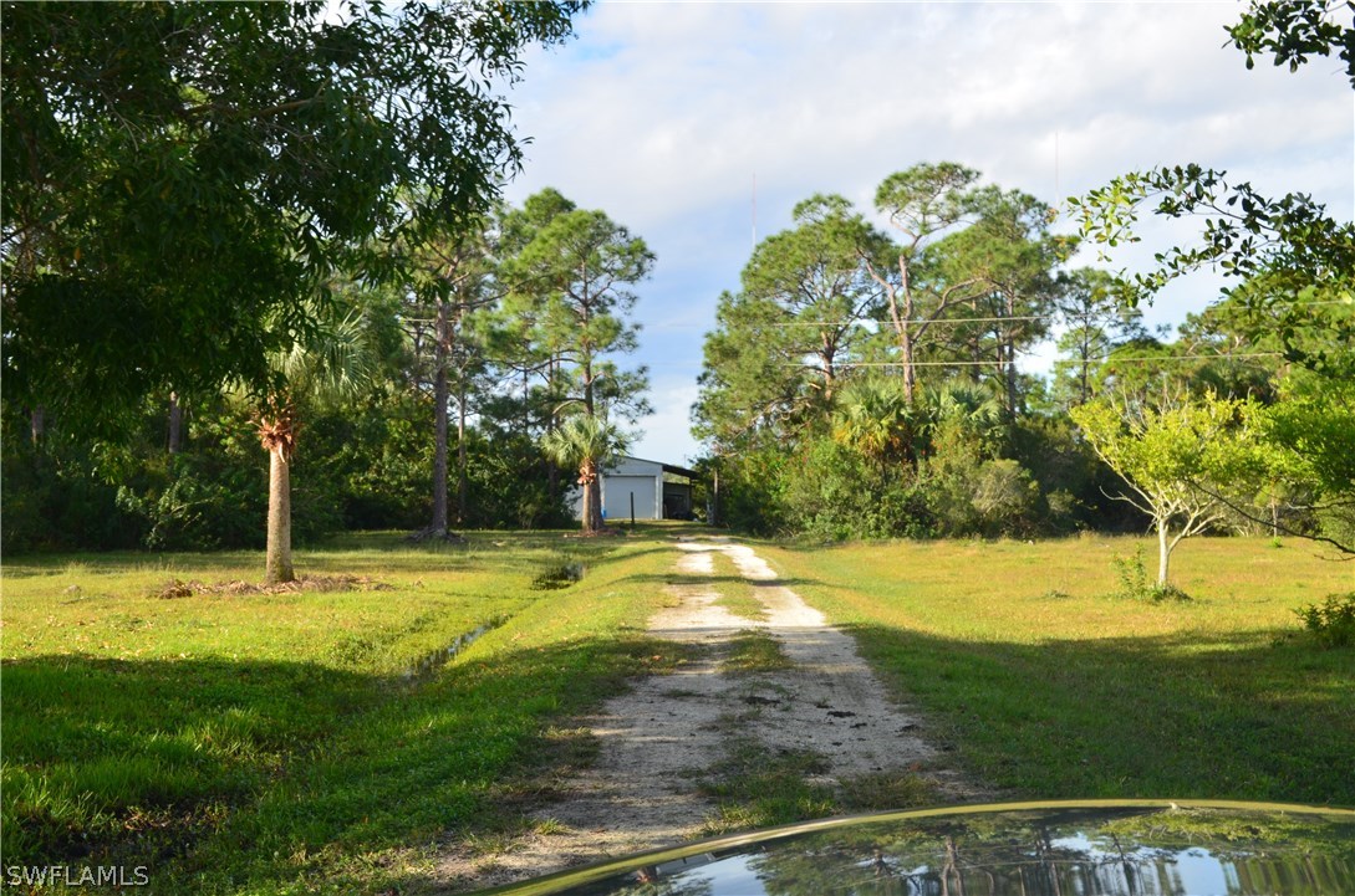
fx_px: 1690
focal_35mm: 45
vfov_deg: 29.7
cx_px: 678
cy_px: 448
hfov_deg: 43.7
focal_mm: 30
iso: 400
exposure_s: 1/200
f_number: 10
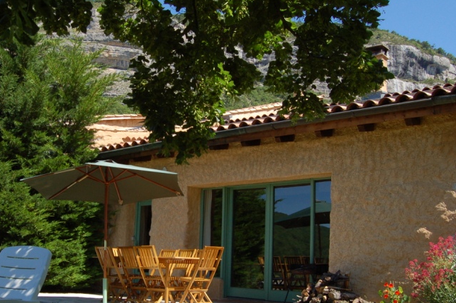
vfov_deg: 31.0
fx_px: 544
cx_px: 172
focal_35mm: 43
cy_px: 190
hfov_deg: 45.1
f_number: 7.1
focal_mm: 18
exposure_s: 1/800
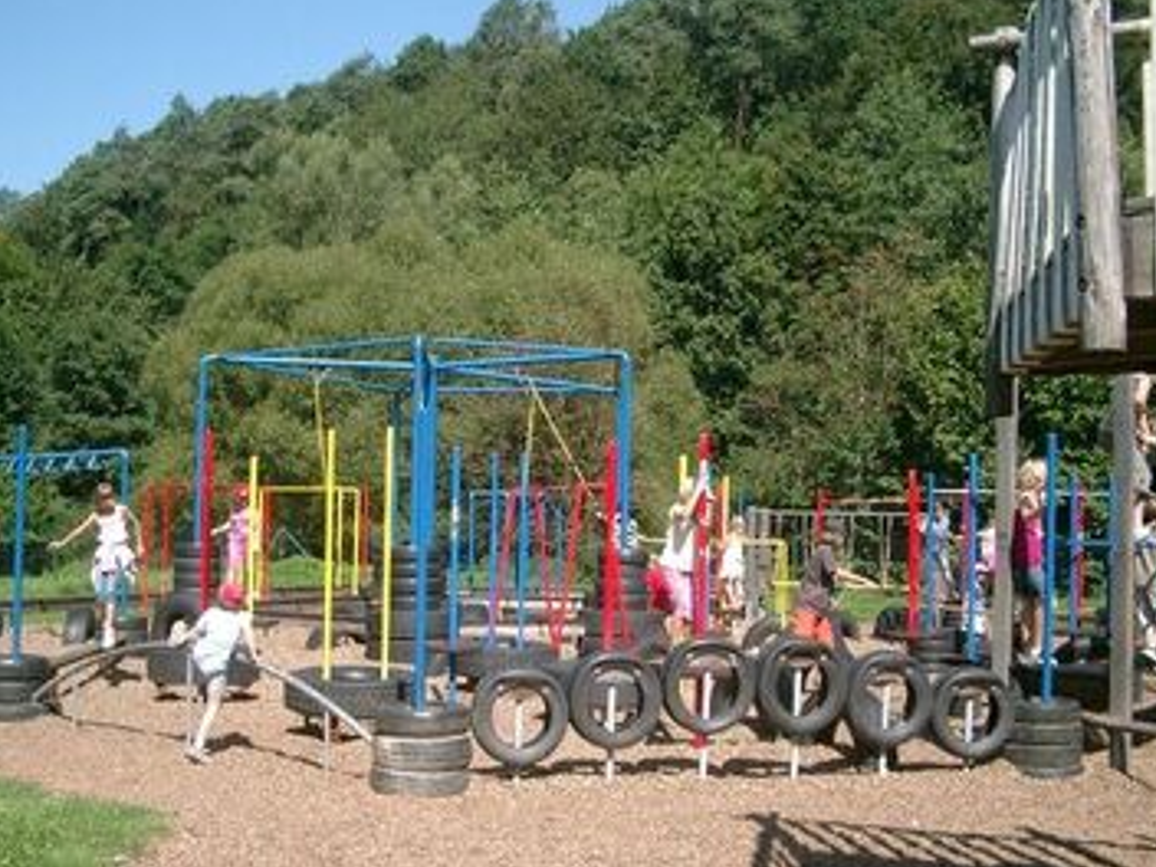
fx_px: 1403
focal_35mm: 42
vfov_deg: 34.3
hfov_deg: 44.8
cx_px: 542
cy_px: 473
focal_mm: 7.6
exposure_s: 1/500
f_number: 5
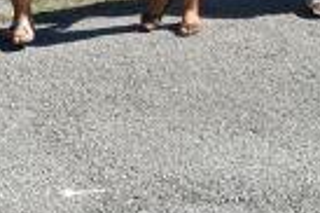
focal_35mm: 118
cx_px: -152
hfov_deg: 16.0
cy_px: -78
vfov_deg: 11.2
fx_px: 1048
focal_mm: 24
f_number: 10
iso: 200
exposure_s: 1/400
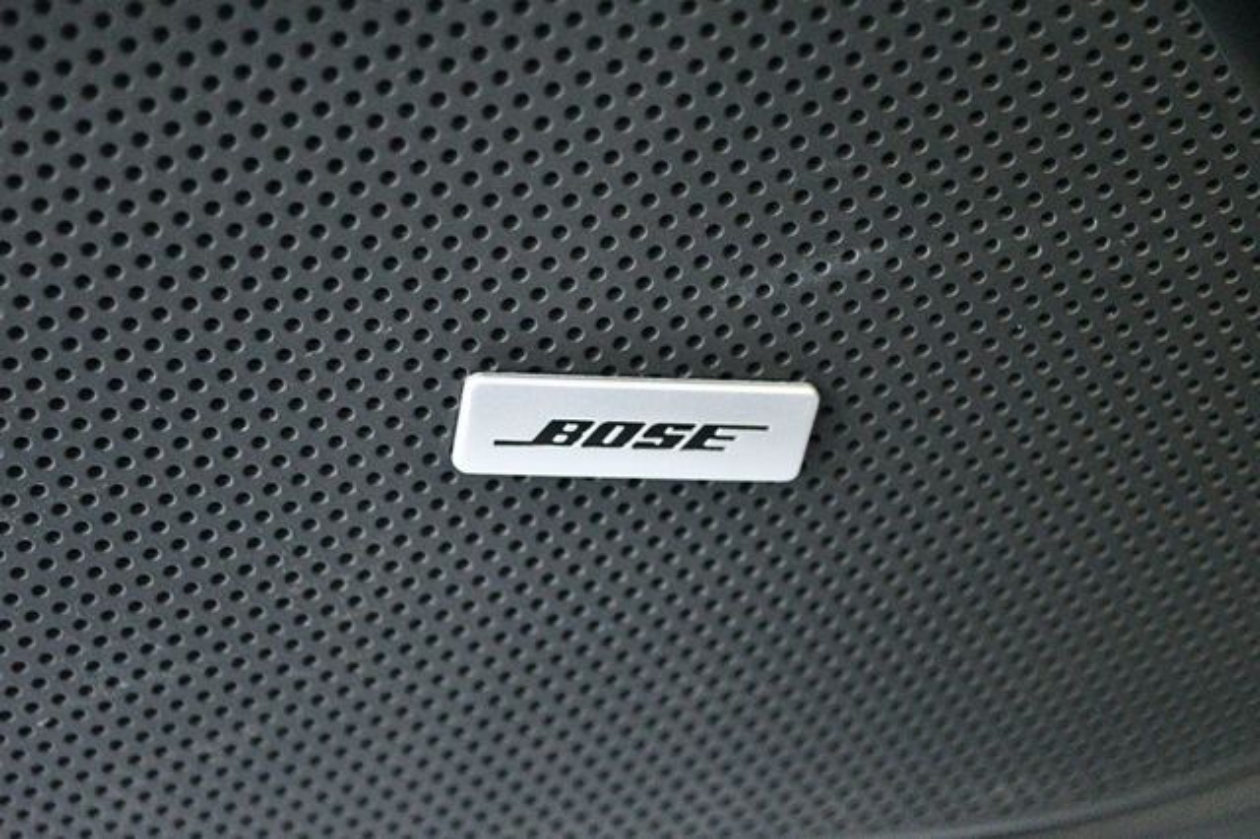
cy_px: 420
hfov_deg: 29.3
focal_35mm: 69
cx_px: 630
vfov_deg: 19.7
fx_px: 2414
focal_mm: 46
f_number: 5.3
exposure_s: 1/40
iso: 12800
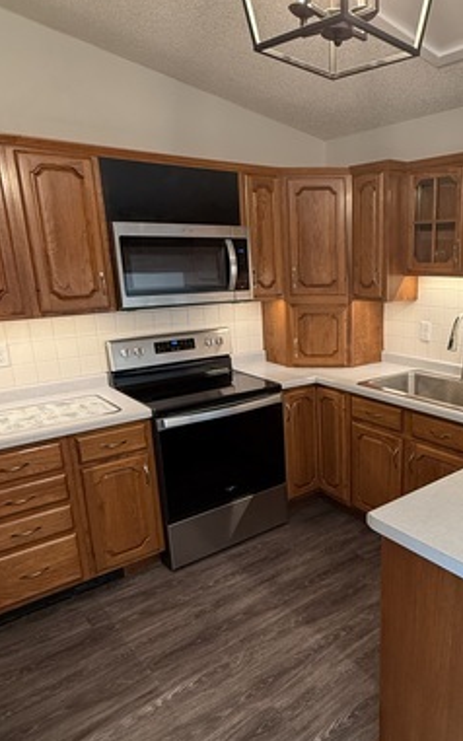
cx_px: 342
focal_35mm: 26
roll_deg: +0.3
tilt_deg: -15.9
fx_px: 525
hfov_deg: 46.0
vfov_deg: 70.3
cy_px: 404
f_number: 2.2
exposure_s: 1/60
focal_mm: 2.22
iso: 250
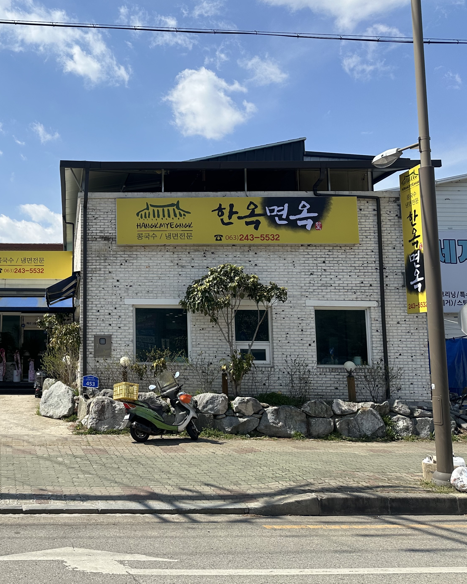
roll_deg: -0.5
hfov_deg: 40.4
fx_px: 587
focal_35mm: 34
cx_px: 55
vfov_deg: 52.8
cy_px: 280
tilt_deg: +6.2
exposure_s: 1/5525
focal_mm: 6.86
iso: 80
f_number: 1.78
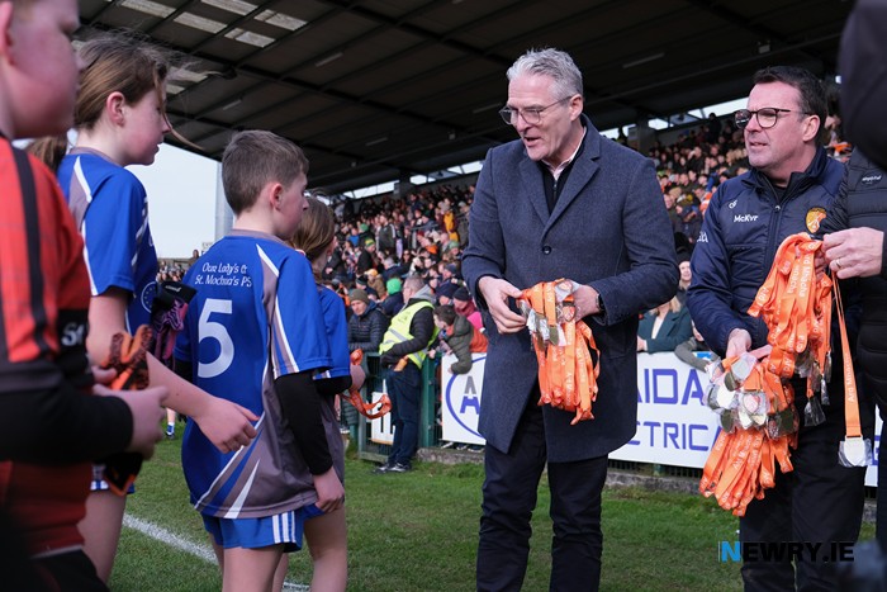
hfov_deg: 50.7
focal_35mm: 38
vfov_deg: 35.1
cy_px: 296
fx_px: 936
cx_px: 444
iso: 400
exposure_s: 1/900
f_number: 3.2
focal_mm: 25.4
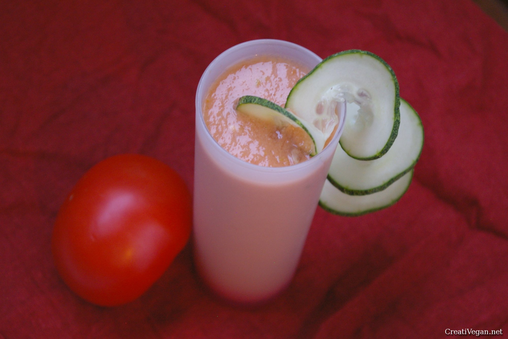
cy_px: 170
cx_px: 254
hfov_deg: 24.6
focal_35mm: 82
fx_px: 1164
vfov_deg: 16.6
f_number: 5.6
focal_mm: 55
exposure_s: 1/10
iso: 800
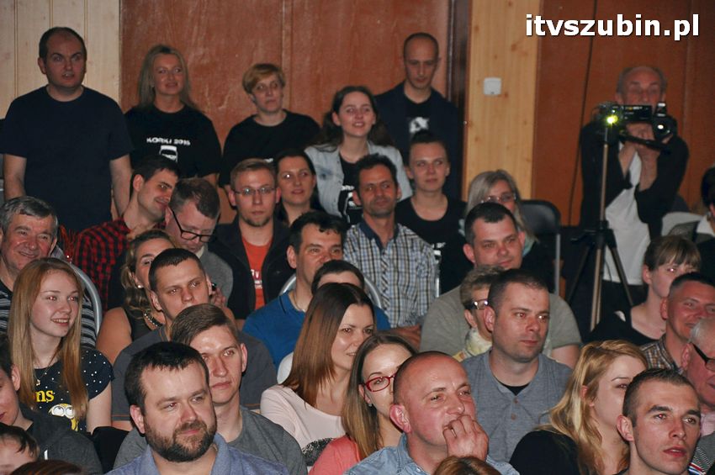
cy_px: 238
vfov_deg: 8.7
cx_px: 358
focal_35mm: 158
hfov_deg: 13.1
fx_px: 3125
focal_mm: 105
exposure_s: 1/60
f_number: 5.6
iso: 1000
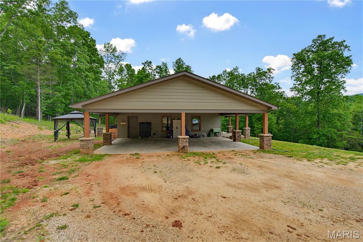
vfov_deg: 73.7
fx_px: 161
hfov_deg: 96.8
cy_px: 121
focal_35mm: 16
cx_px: 182
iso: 200
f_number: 6.3
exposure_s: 1/200
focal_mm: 16
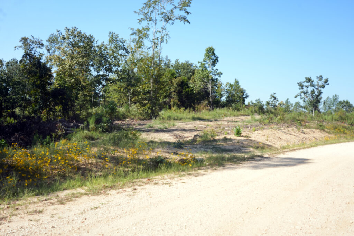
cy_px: 118
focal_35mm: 35
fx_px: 344
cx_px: 177
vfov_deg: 37.9
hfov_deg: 54.4
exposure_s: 1/1250
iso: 640
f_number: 7.1
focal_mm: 35
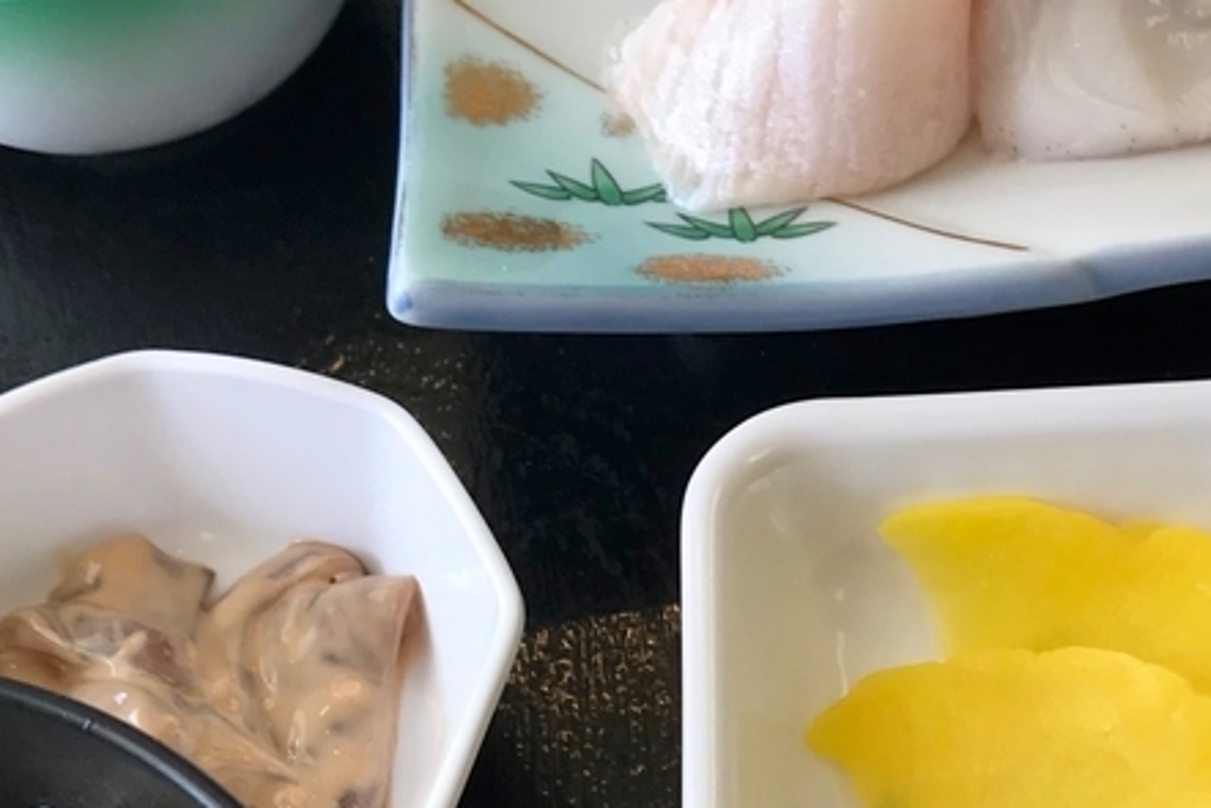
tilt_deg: -58.4
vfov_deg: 17.1
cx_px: 910
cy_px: 679
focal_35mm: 79
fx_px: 2658
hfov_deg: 25.4
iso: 20
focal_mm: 3.99
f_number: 1.8
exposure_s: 1/127
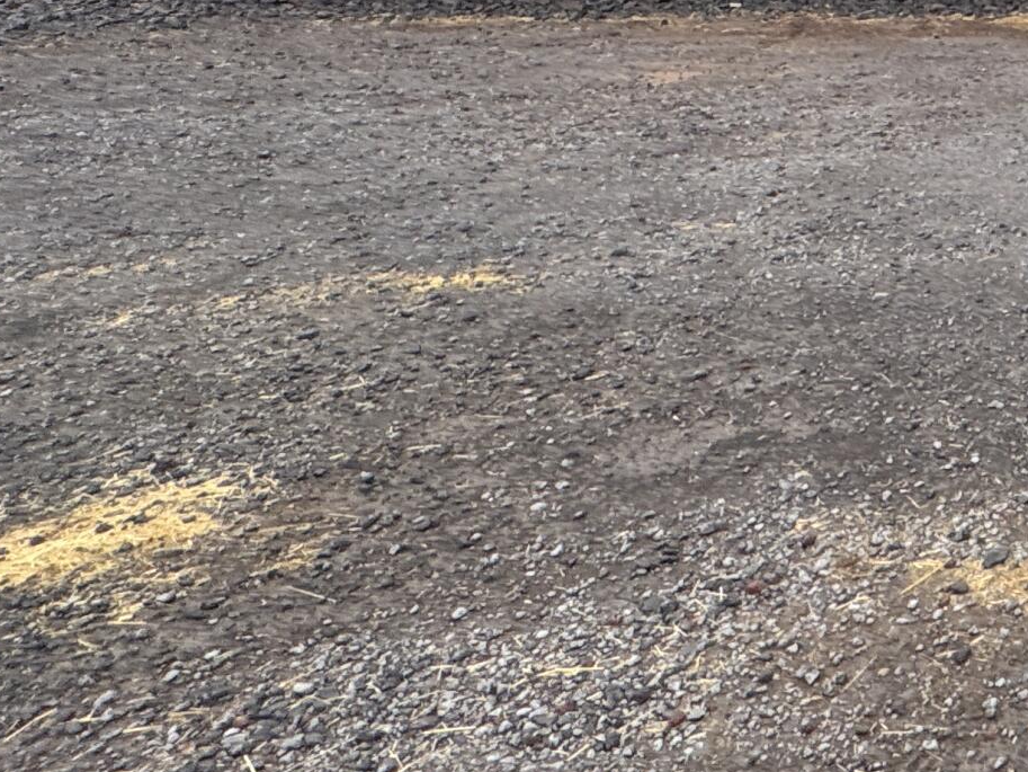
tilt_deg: +3.4
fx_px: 1366
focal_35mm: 46
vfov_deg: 25.6
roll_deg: -1.4
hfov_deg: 27.7
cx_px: 1550
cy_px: -308
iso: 40
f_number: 2.2
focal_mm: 2.22
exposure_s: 1/476
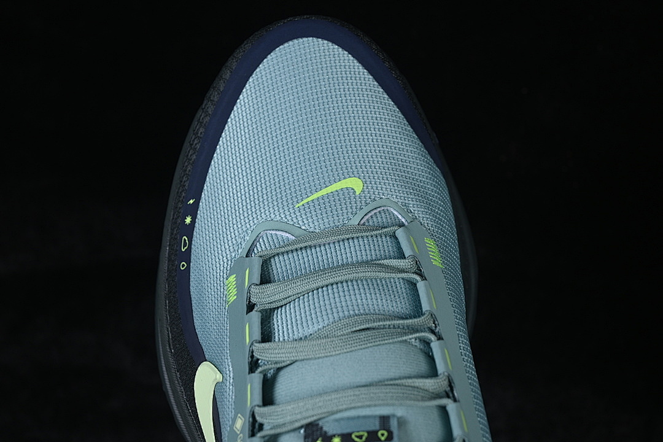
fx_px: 1381
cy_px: 221
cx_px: 332
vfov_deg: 18.2
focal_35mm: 75
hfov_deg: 27.0
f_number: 7.1
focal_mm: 50
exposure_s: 1/80
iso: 160
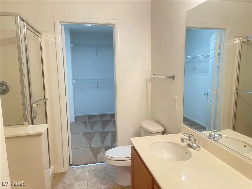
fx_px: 189
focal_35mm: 26
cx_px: 126
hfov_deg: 67.3
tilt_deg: -8.1
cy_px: 94
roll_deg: +0.5
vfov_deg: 53.1
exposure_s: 1/60
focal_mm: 4.2
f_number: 1.6
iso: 80
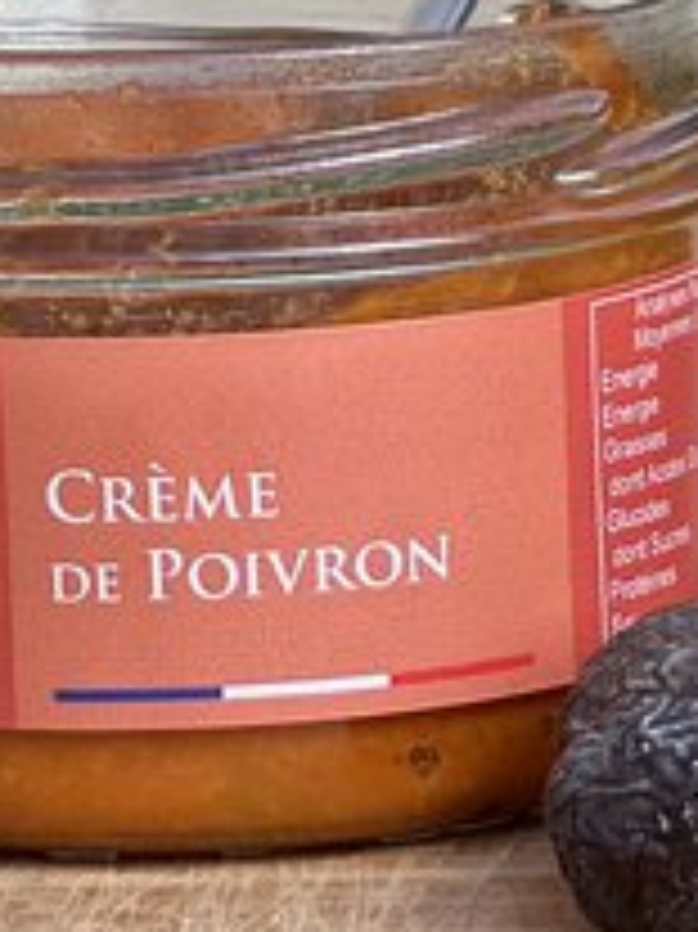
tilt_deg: -4.0
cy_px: -207
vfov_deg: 6.6
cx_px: 387
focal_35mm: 298
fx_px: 8020
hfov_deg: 5.0
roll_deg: +2.0
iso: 25
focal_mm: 9
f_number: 2.8
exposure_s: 1/161
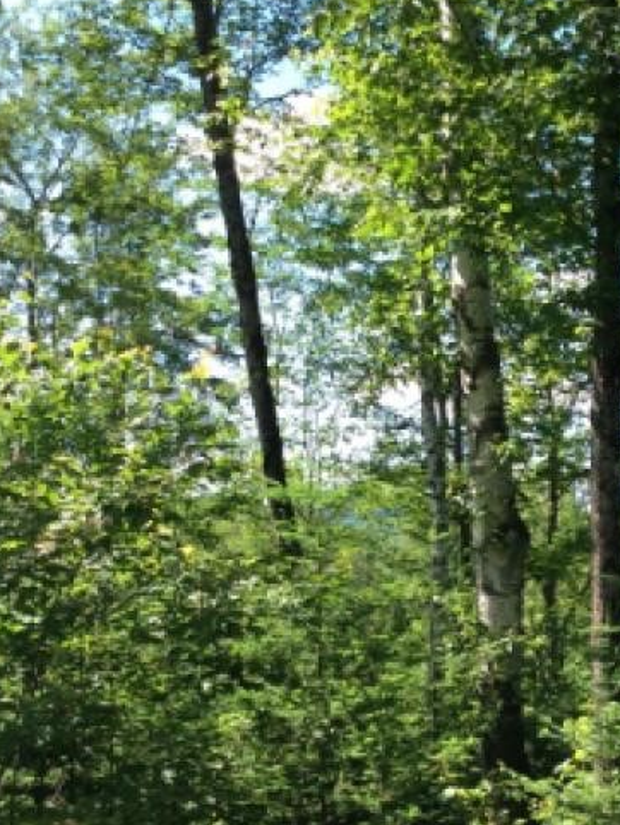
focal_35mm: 68
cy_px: 526
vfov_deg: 28.4
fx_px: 1622
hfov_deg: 21.5
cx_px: 421
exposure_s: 1/461
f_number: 2.4
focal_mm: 3.3
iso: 32
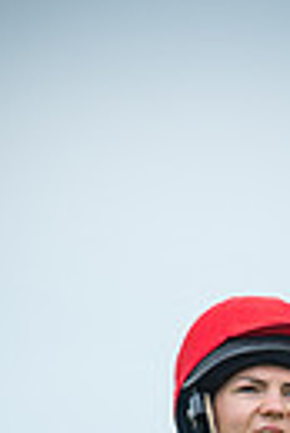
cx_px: 220
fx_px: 18738
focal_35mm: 1555
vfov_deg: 1.3
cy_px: 719
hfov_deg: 0.9
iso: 360
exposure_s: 1/800
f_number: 5
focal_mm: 300
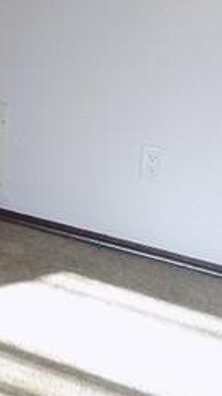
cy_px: -153
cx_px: -429
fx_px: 1100
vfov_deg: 18.6
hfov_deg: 9.3
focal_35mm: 105
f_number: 3.1
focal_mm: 4
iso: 80
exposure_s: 1/60
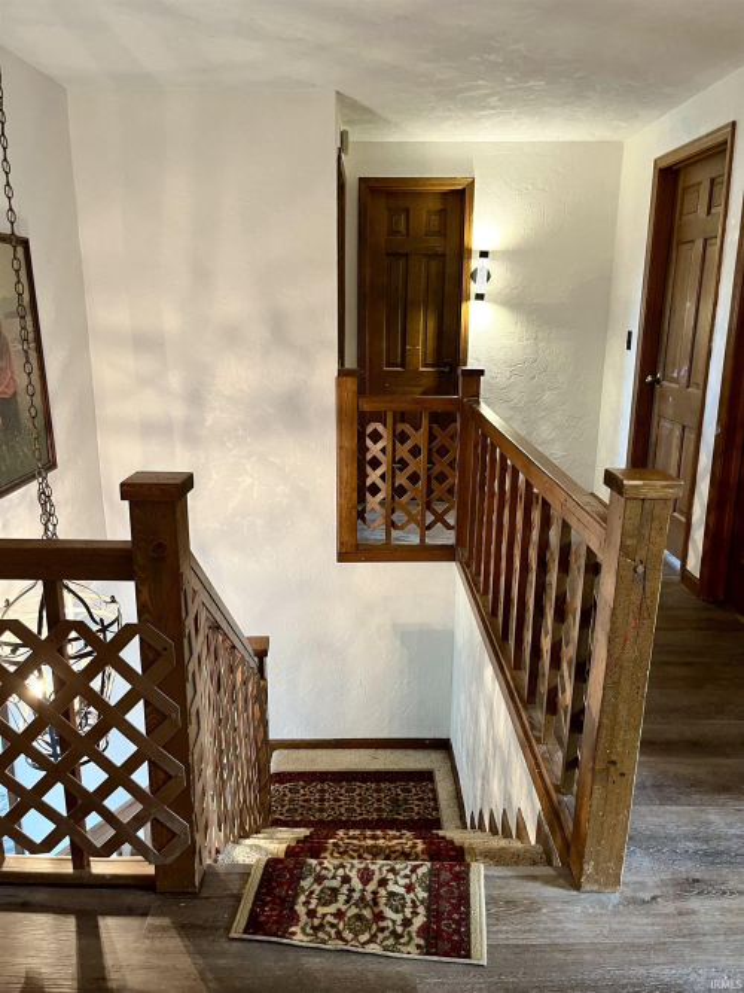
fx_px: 745
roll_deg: -0.5
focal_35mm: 26
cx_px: 372
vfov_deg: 67.3
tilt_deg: -13.1
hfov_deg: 53.0
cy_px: 496
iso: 160
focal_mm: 5.1
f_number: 1.6
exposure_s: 1/60
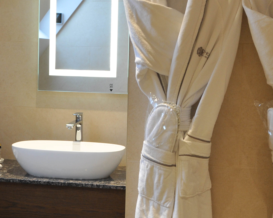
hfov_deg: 24.7
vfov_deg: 19.9
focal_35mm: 77
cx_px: 133
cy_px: 95
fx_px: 622
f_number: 5
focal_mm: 25
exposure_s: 1/25
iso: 400
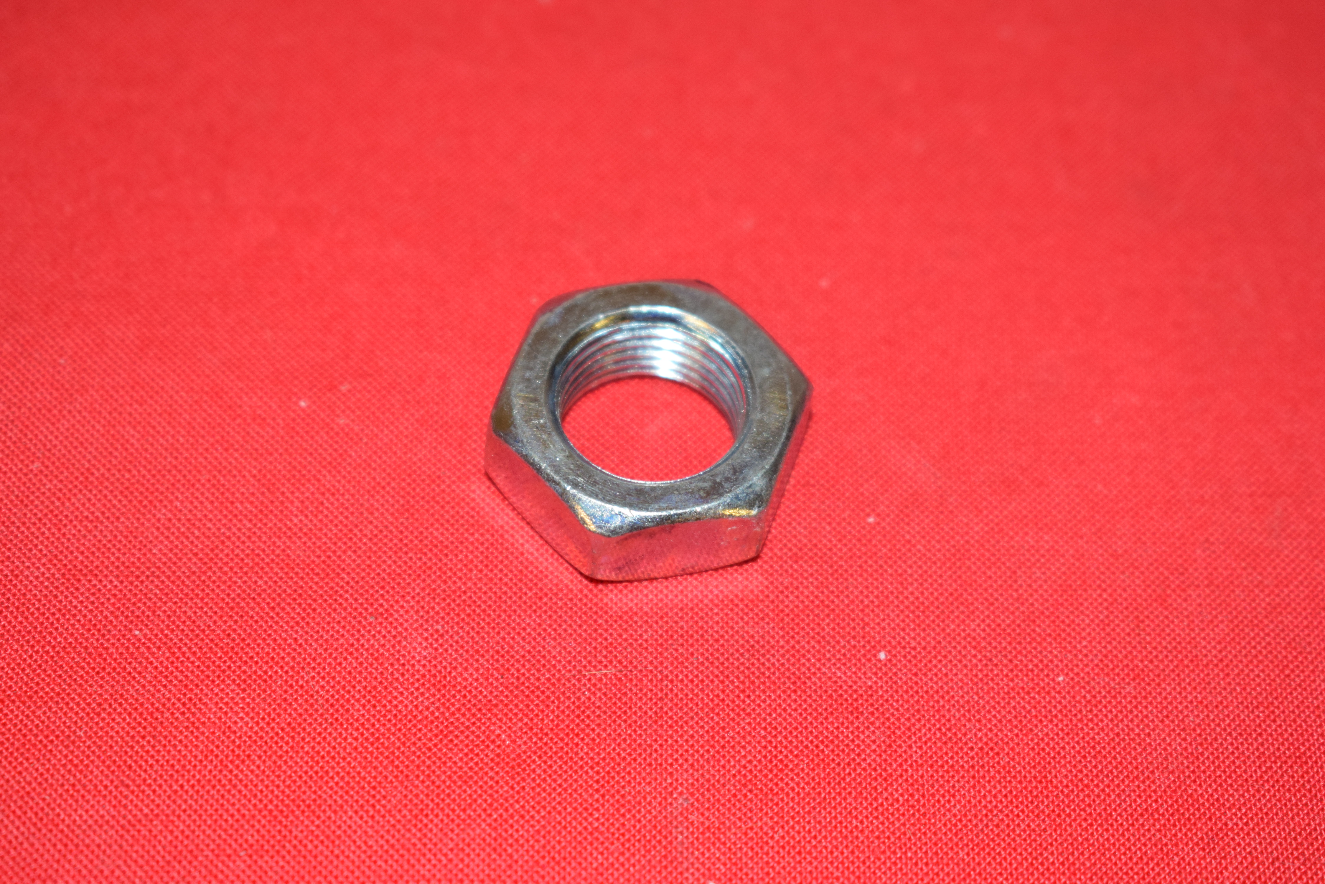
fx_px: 3037
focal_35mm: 82
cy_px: 442
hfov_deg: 24.6
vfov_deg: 16.6
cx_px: 662
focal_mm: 55
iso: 1250
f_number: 5.6
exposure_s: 1/200
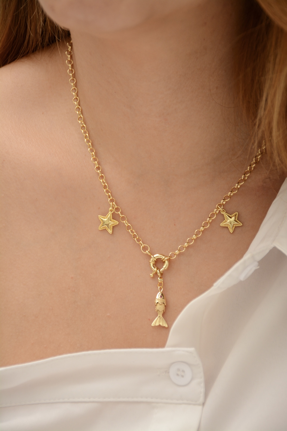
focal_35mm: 105
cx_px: 144
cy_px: 216
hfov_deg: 13.0
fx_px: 1256
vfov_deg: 19.5
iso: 500
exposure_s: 1/160
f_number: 5
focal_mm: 70
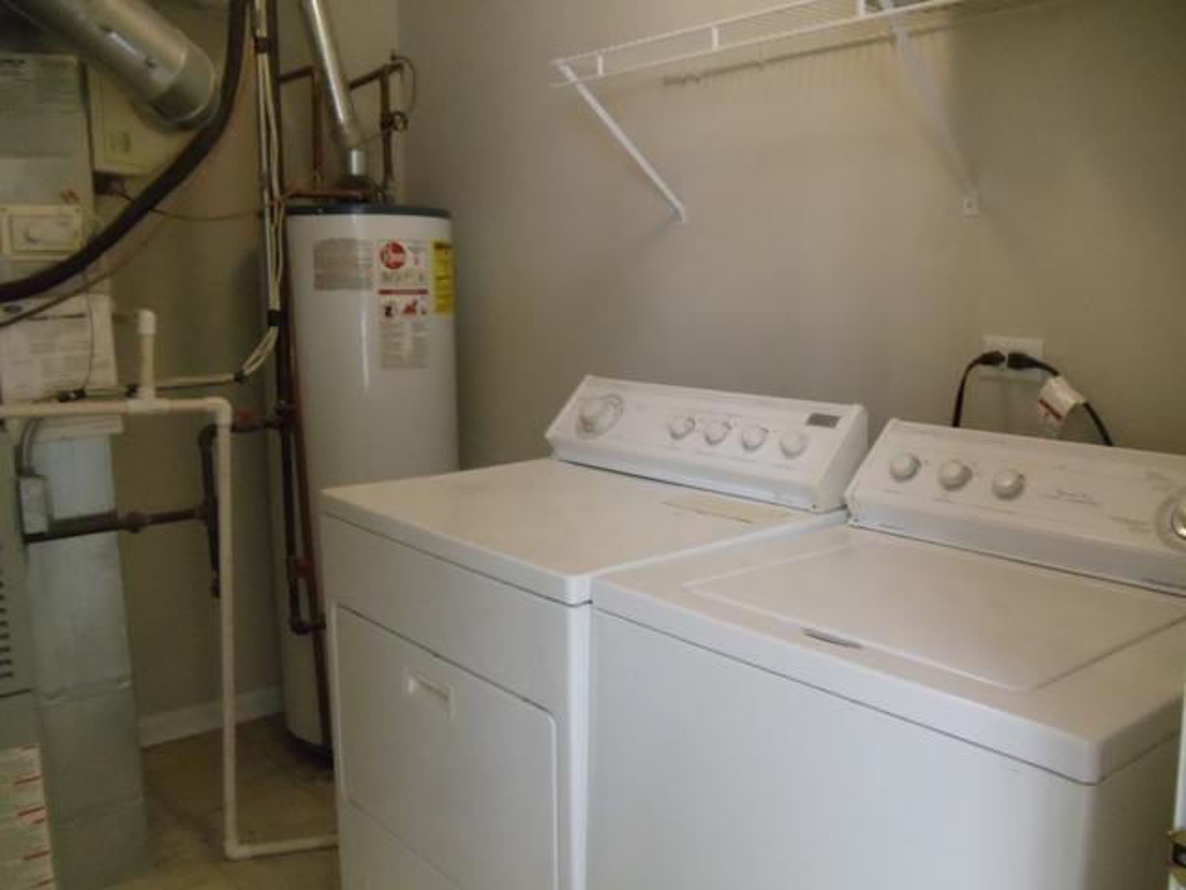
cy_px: 445
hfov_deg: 42.9
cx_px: 593
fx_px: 1508
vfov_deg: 32.9
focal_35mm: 44
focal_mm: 6
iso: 800
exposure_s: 1/40
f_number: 3.5
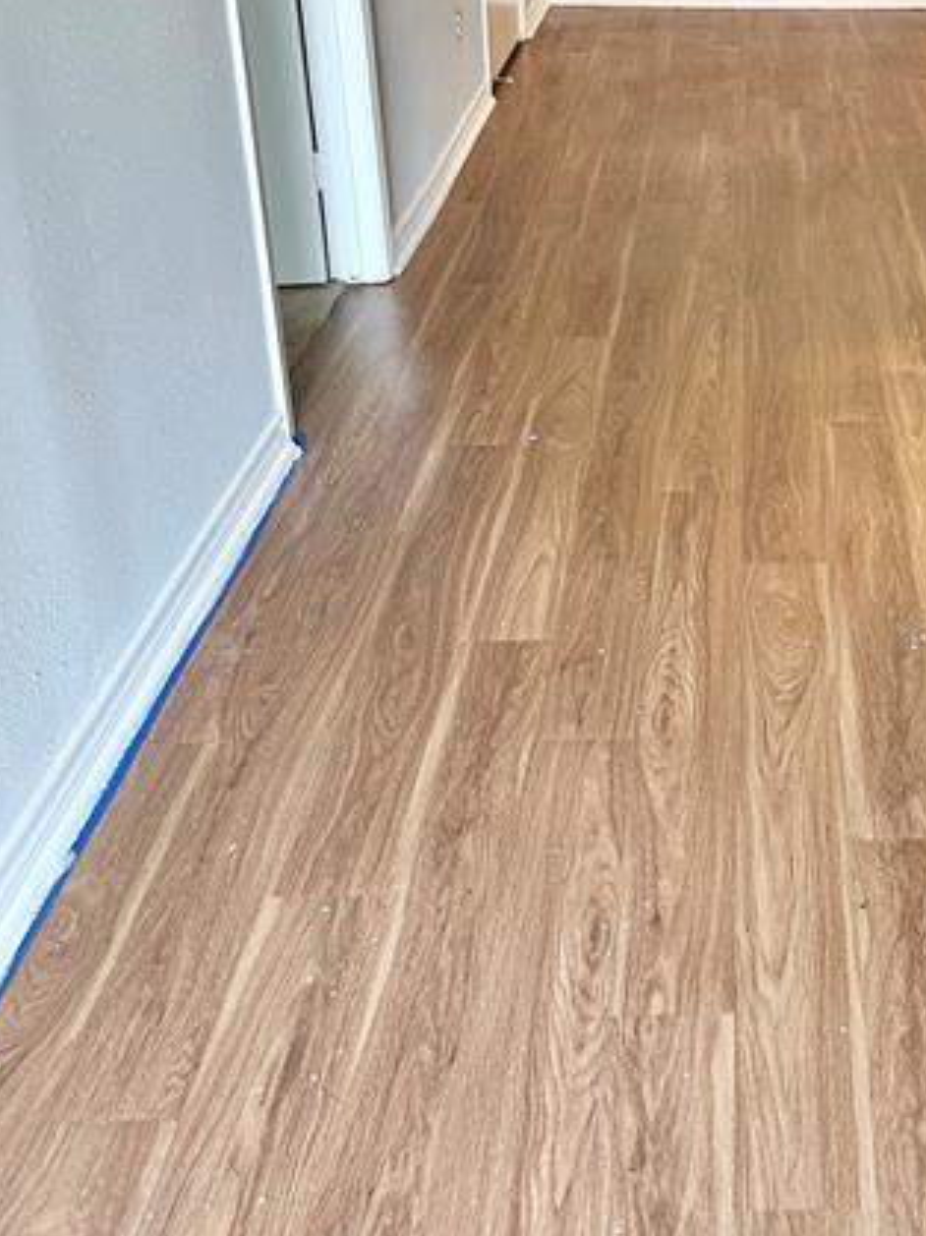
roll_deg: -1.2
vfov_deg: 41.4
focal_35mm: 44
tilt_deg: -21.8
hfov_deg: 31.4
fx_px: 1570
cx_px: 826
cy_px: 271
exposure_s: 1/60
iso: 200
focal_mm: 6.86
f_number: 1.78
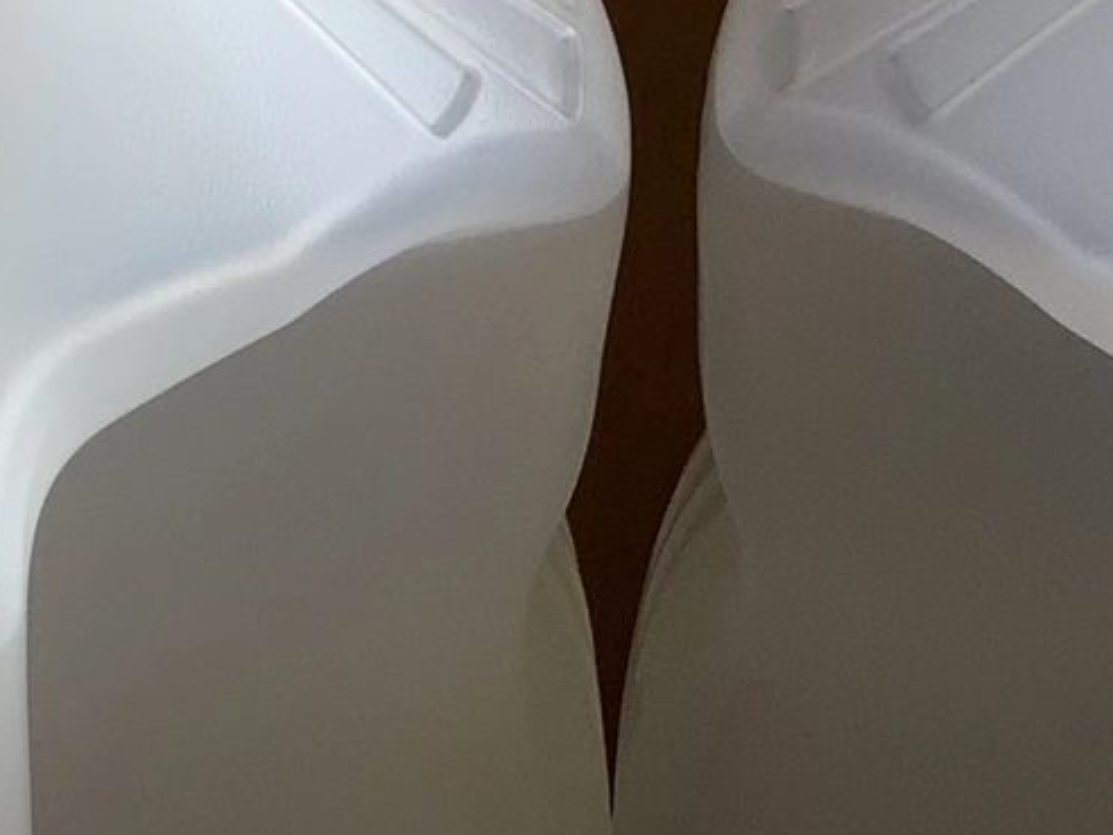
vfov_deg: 11.6
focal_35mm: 126
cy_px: 896
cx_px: 511
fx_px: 4051
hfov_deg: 15.6
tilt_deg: -51.4
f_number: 2.4
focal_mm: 3.3
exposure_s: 1/149
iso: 25
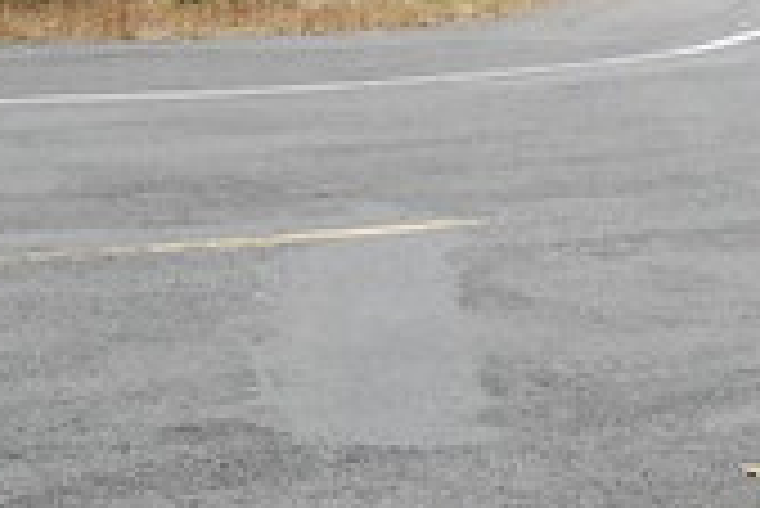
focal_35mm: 103
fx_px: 2176
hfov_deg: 19.6
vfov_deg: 13.3
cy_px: 115
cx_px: 589
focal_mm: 20
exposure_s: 1/1000
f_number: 4
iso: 1600
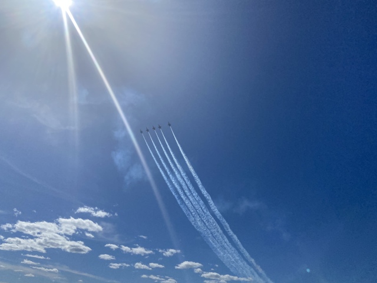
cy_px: 142
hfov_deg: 67.3
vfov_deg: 53.1
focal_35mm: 26
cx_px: 188
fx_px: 283
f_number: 1.8
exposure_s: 1/8197
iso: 32
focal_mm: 4.25
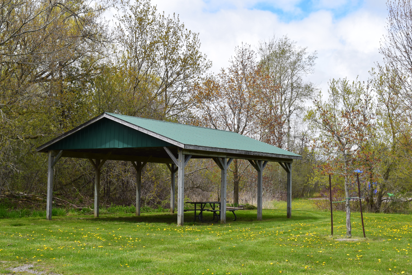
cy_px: 138
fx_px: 601
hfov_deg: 37.9
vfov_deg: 25.8
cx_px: 206
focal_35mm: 52
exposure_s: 1/500
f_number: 11
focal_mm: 35
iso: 400
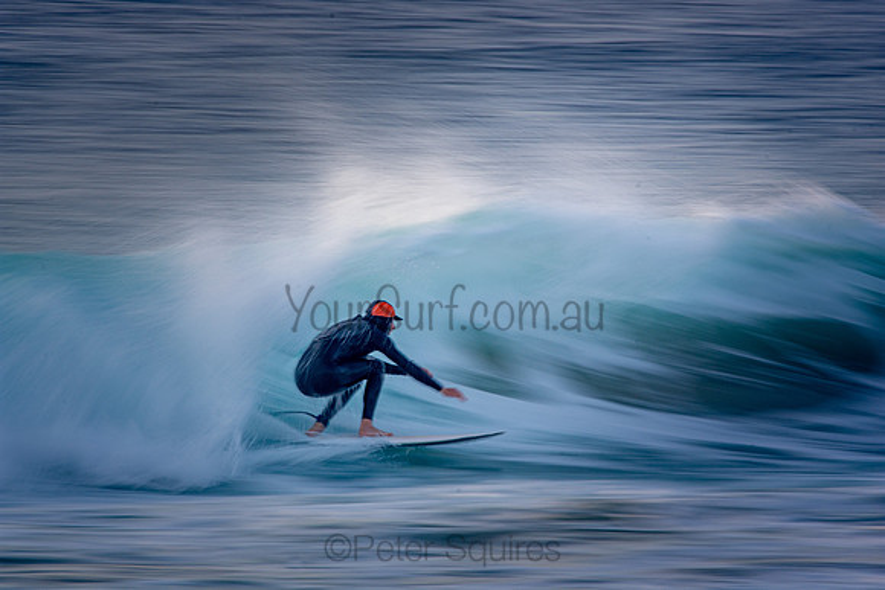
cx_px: 442
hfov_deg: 2.7
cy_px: 295
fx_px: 18441
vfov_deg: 1.8
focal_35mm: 750
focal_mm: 500
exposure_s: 1/15
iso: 100
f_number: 20
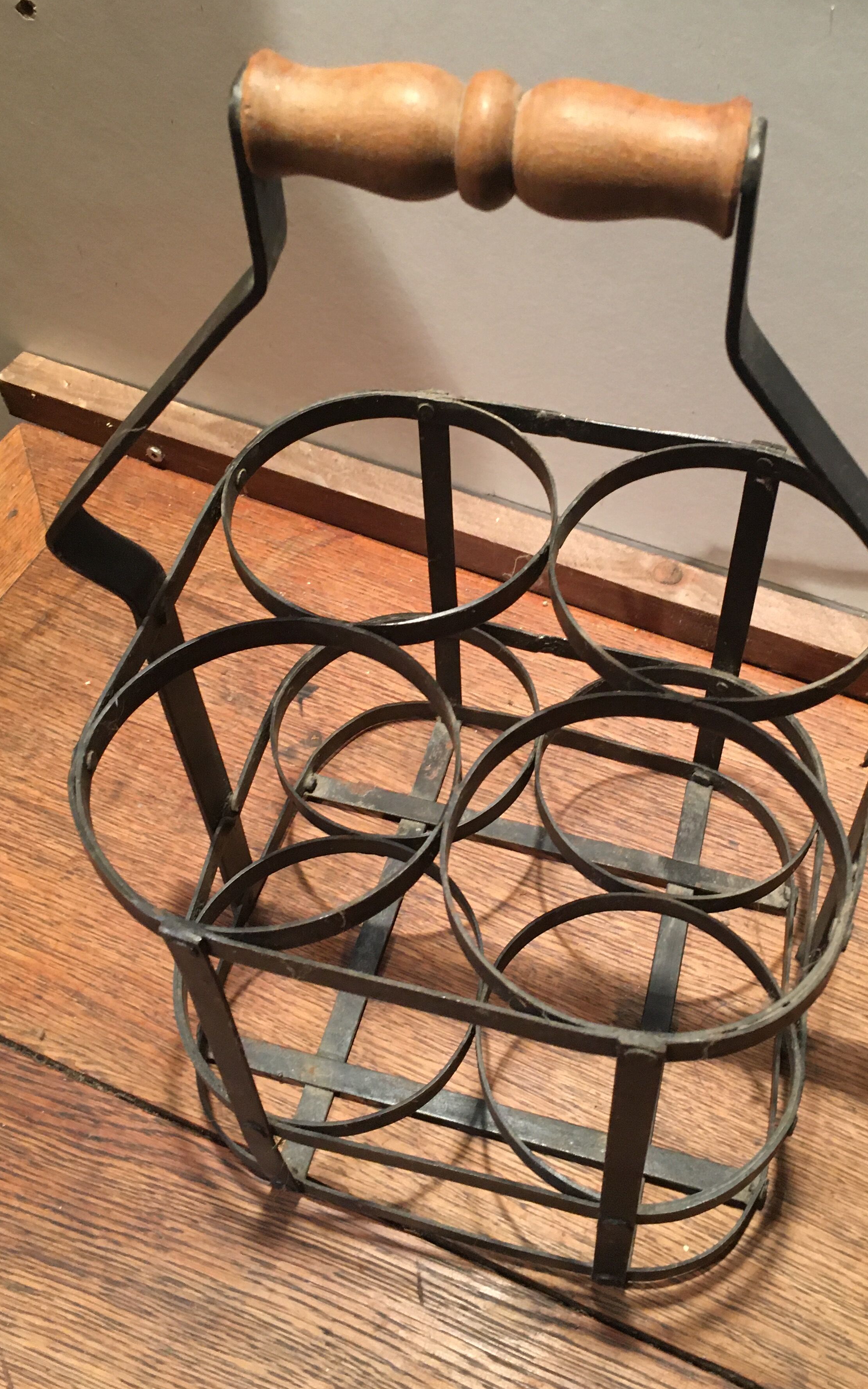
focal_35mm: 35
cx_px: 498
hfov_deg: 36.2
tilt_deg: -50.8
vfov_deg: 55.3
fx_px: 1325
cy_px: 651
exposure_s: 1/33
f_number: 2.2
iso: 200
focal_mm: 4.15
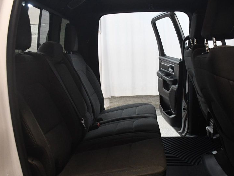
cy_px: 109
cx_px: 127
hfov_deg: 50.1
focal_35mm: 37
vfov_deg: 38.5
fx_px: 250
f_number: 3.5
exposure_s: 1/125
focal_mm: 18
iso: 2200
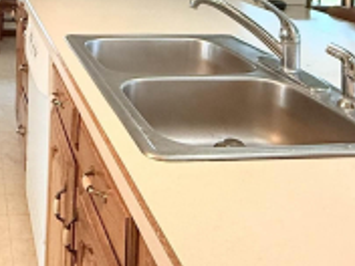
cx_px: 35
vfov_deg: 24.4
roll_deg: -1.8
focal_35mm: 53
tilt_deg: -1.4
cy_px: -69
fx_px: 544
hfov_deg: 34.2
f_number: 2.2
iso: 400
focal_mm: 2.22
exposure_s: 1/60
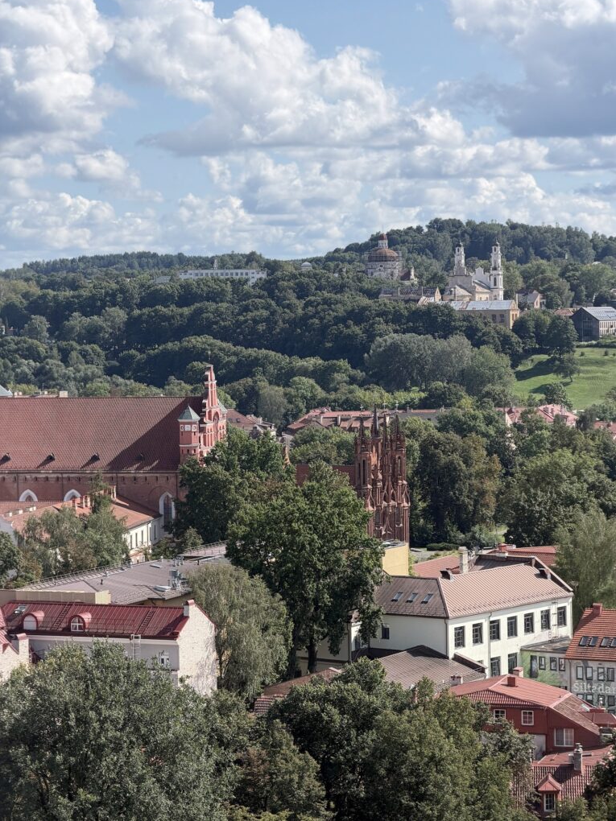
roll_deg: +0.7
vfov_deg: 19.4
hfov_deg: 14.6
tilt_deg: -2.1
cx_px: 310
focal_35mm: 101
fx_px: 2396
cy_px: 407
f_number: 2.8
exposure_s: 1/638
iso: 25
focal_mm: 16.89
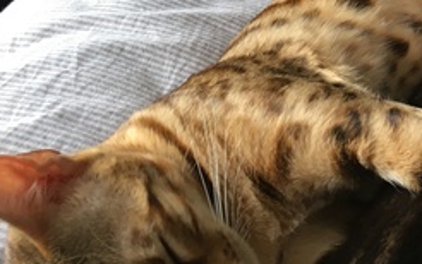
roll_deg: -3.3
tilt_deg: -23.5
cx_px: 436
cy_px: -34
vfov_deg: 16.8
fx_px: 863
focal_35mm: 75
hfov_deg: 25.9
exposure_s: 1/33
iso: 64
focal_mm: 4.15
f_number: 2.2
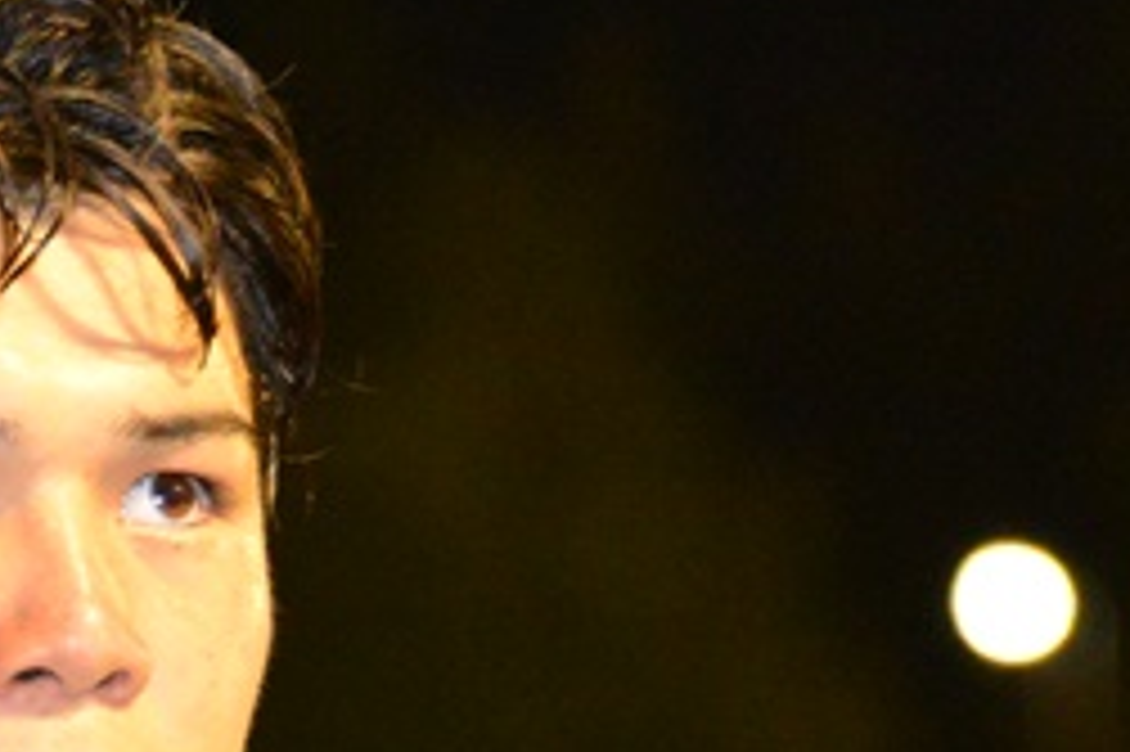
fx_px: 19009
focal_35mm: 606
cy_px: 997
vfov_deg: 2.3
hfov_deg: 3.4
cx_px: -14
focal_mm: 190
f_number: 5.6
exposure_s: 1/200
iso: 5000
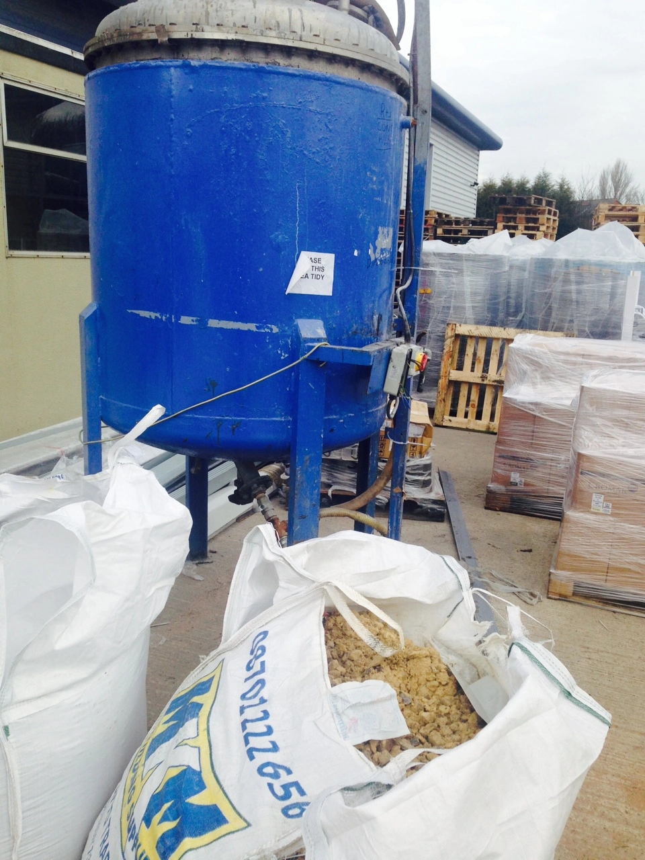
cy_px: 430
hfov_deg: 42.9
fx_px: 820
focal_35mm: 33
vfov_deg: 55.4
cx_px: 322
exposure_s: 1/467
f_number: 2.4
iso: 50
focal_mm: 4.12
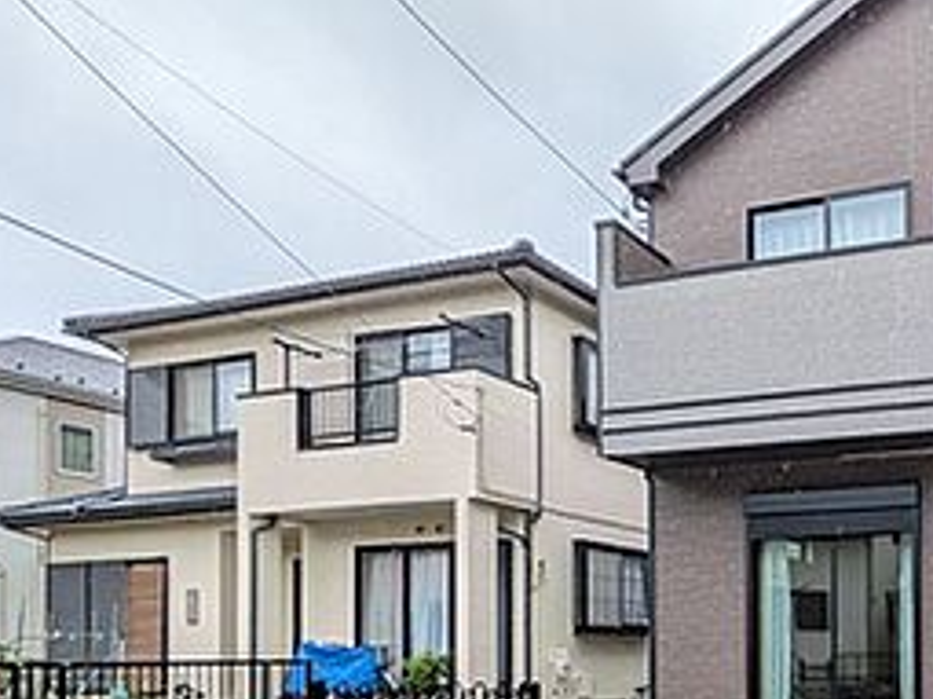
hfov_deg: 46.2
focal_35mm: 34
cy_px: 642
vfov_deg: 38.6
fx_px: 916
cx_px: 911
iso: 50
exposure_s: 1/484
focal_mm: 1.83
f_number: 2.2
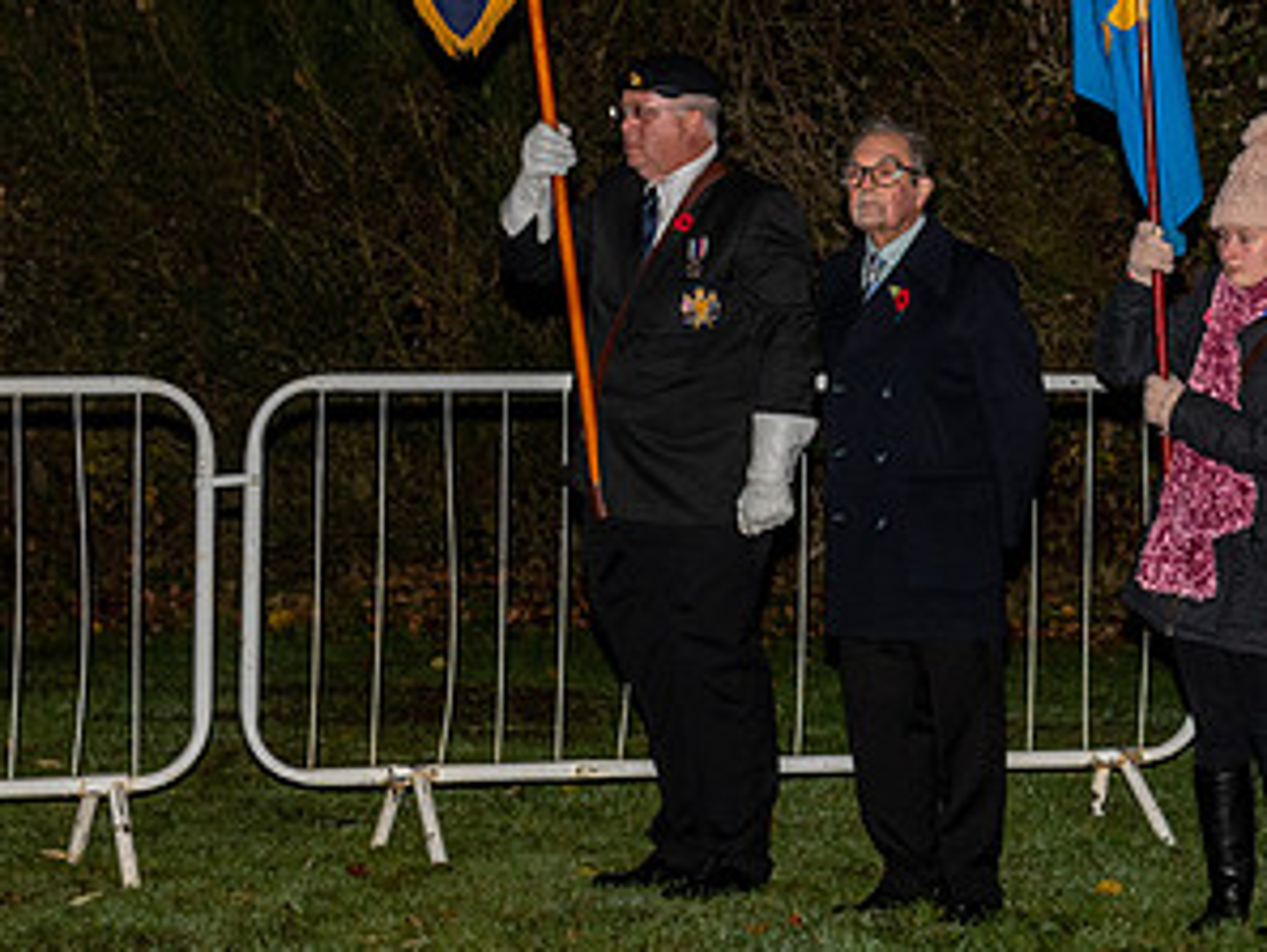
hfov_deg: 12.2
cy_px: 0
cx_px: 1473
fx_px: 5822
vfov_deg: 9.3
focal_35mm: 159
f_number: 4.5
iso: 640
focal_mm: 62
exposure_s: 1/125
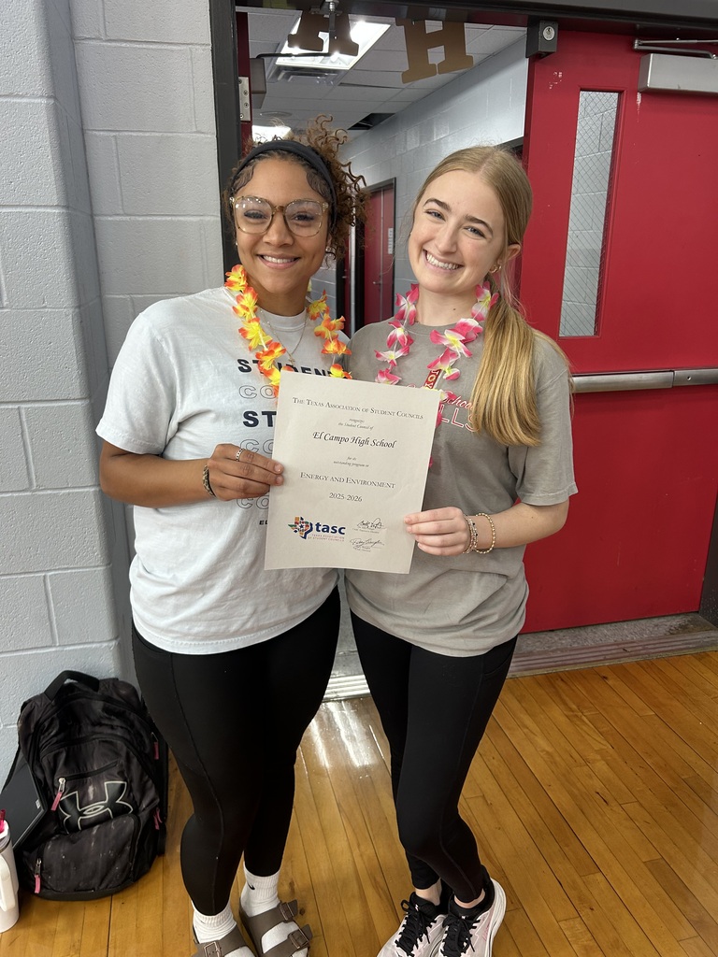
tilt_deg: -18.5
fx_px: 719
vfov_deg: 67.3
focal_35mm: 26
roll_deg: +0.1
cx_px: 359
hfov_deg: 53.1
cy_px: 478
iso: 80
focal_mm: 5.7
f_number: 1.5
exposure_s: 1/60
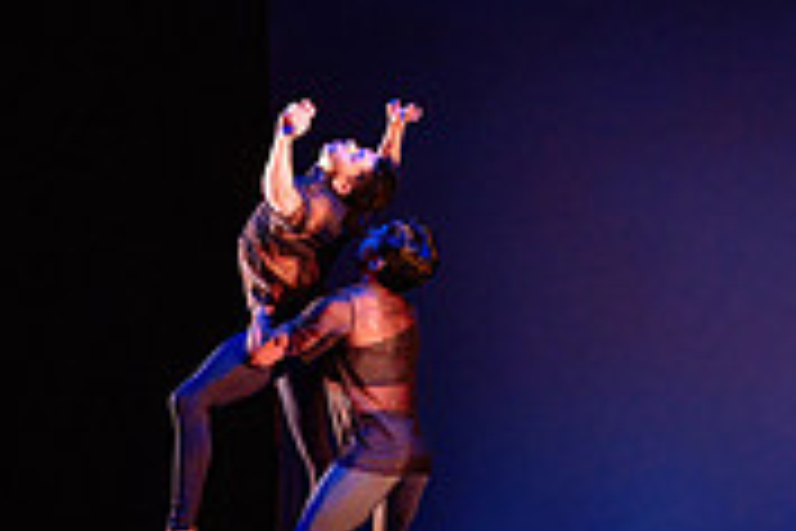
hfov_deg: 23.5
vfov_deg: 16.1
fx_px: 1813
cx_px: 841
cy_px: 617
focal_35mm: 82
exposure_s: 1/200
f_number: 1.4
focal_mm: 24
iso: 1600
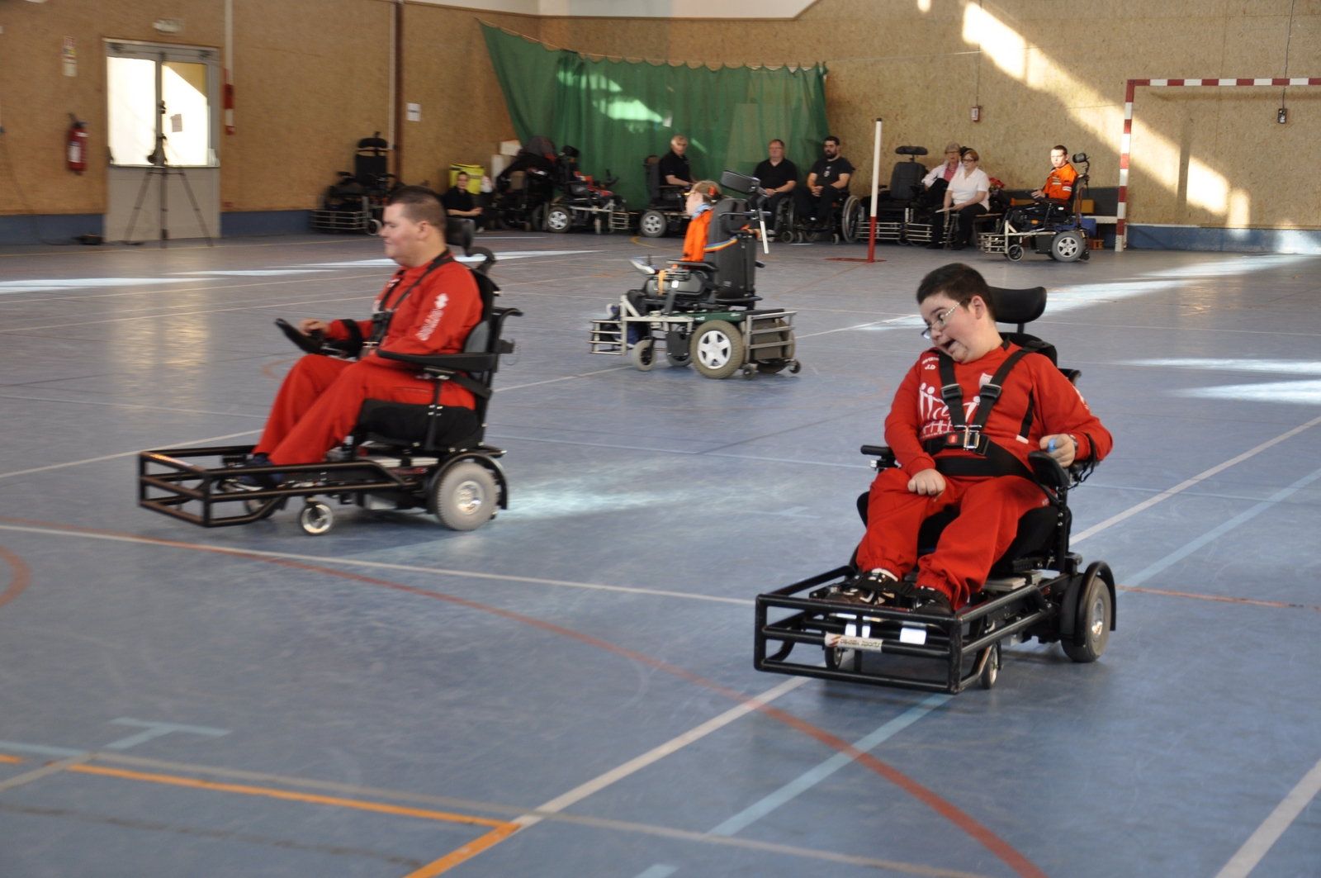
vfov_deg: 17.5
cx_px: 660
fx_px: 2859
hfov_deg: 26.0
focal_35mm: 78
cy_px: 439
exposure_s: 1/60
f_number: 5
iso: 400
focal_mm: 52
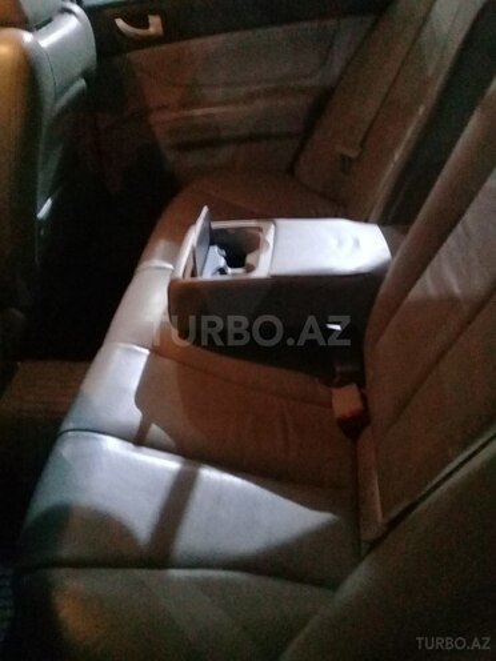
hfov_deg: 45.4
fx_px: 592
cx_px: 248
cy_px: 330
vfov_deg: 58.4
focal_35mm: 31
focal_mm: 3.3
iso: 1250
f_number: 2.2
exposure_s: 1/17
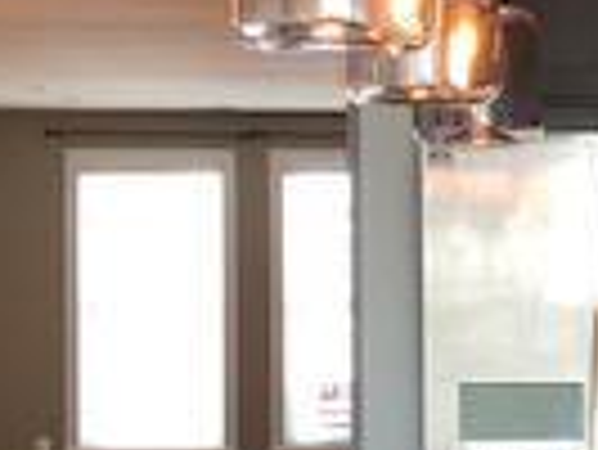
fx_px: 2334
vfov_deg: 11.0
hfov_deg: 14.1
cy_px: 374
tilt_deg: -1.7
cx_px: 764
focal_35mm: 135
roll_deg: +0.5
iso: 40
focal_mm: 3.99
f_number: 1.8
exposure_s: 1/24
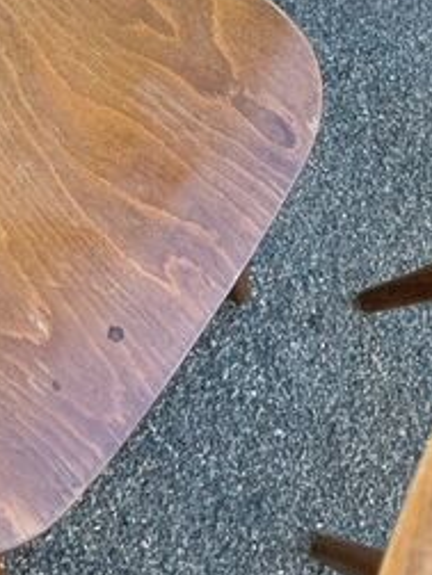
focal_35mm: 66
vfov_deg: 26.3
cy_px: -110
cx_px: 53
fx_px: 1098
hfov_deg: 21.8
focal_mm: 4.25
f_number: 1.8
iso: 32
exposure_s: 1/122
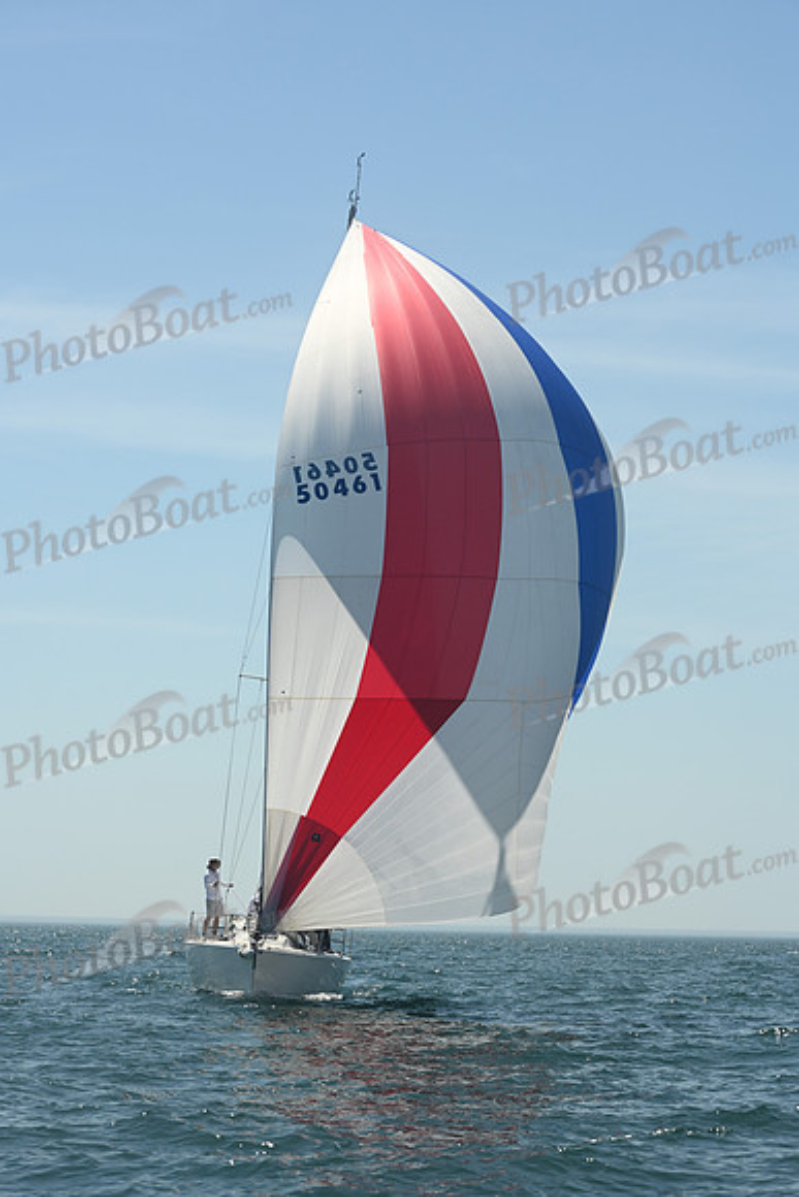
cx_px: 400
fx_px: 3260
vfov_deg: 20.8
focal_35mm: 98
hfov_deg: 14.0
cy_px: 598
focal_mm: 98
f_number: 9
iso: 320
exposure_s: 1/1000
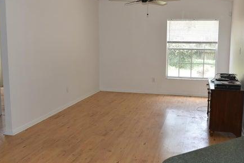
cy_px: 76
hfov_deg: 48.4
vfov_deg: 33.4
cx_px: 135
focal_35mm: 40
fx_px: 271
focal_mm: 24
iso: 800
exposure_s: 1/125
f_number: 5.6
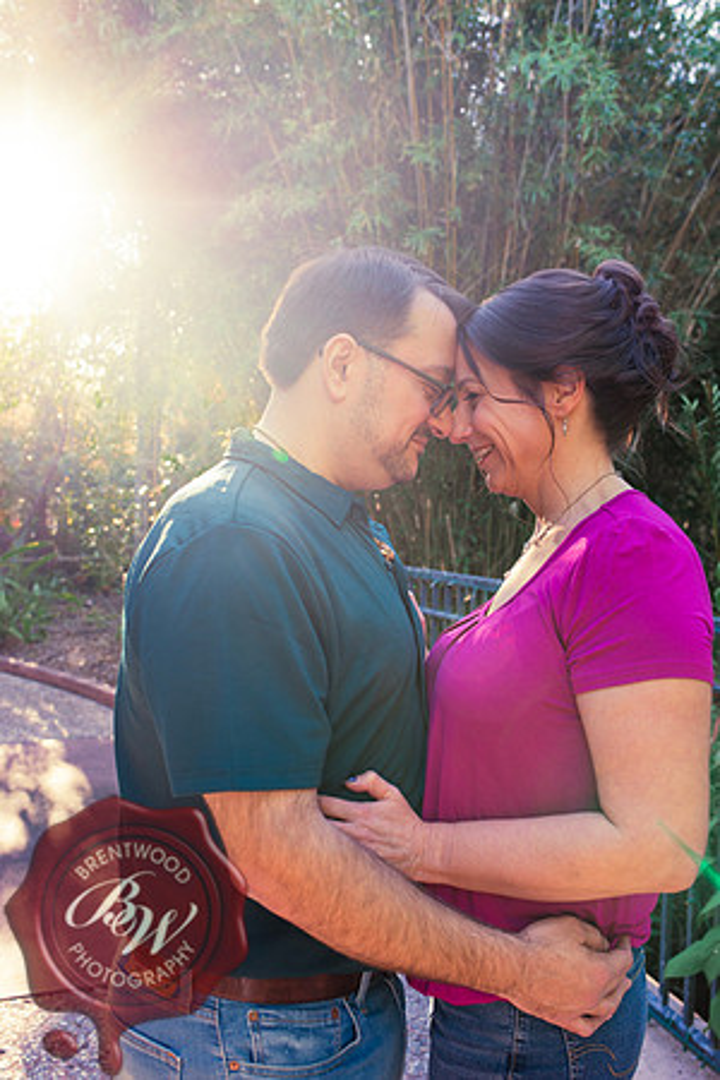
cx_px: 360
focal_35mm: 35
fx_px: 1050
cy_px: 540
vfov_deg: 54.4
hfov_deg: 37.9
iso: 320
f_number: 4.5
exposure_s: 1/100
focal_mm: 35
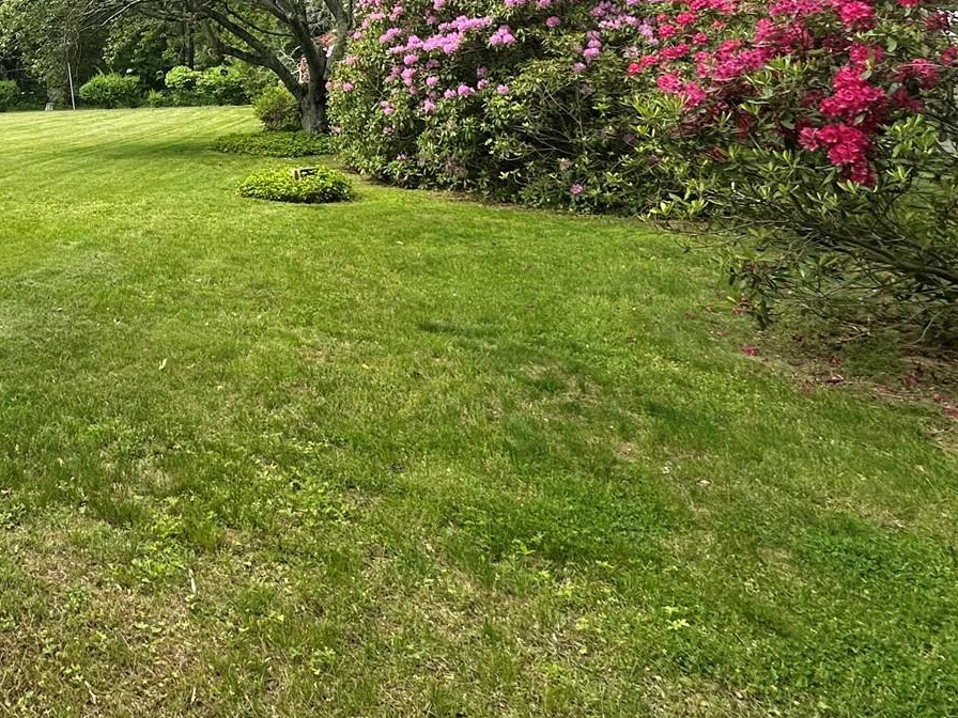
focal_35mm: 32
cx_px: -22
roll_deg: -1.2
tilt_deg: +7.3
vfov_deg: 38.6
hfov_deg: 46.5
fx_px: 886
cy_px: -19
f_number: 2.2
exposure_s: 1/932
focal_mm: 2.22
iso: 50
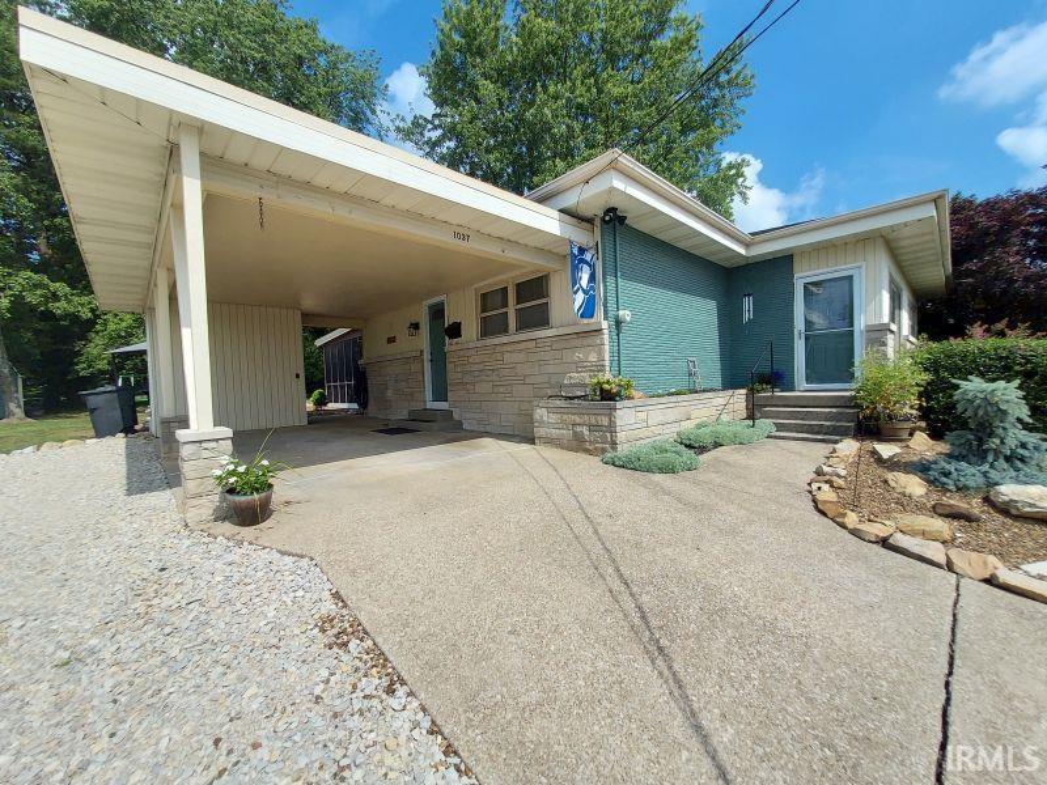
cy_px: 392
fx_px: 393
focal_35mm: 13
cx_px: 524
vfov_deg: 89.9
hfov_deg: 106.2
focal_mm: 1.42
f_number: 2.2
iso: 50
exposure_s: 1/2127
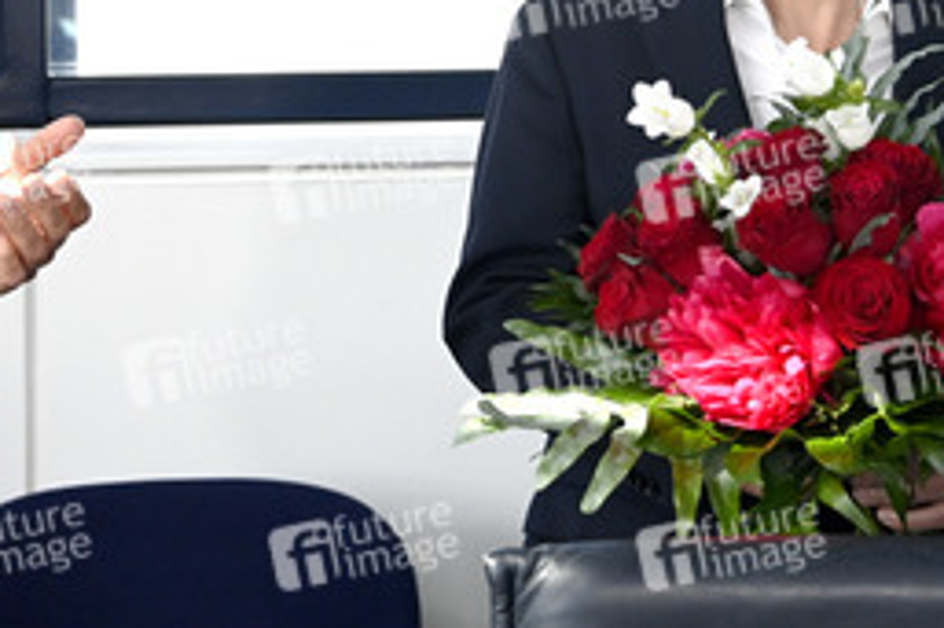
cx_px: 266
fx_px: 3590
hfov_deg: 14.9
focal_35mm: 137
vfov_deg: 10.0
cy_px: 88
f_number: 5.6
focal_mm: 78
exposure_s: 1/800
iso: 4000
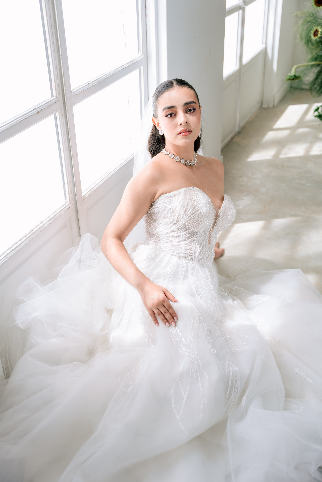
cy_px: 241
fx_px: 555
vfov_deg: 47.0
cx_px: 161
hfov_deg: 32.3
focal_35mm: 41
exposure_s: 1/200
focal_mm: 41.4
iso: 125
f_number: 2.8
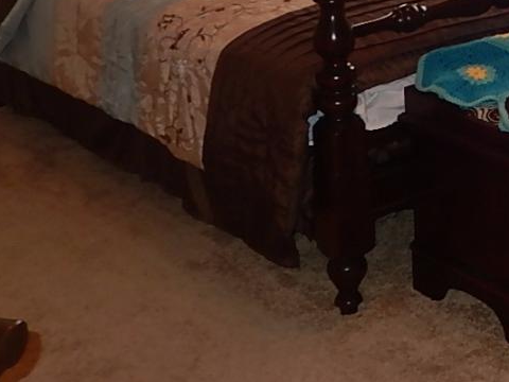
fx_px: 1103
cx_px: 622
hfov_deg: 23.6
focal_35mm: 75
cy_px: -53
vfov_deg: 18.8
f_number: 3.4
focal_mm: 4.5
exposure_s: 1/30
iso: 180
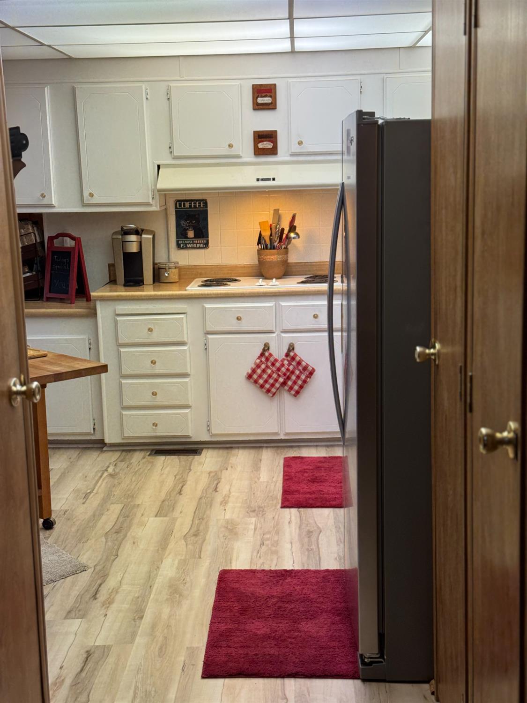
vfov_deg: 39.7
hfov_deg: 30.3
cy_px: 352
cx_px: 264
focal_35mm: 48
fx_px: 974
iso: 100
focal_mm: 6.76
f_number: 1.78
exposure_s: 1/60
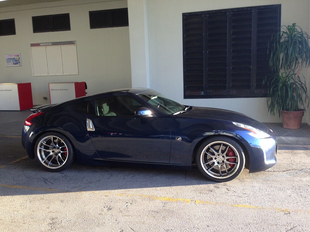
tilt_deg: -7.4
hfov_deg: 55.4
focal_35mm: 33
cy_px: 116
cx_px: 155
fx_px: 296
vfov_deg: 42.9
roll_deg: +2.3
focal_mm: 4.12
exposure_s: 1/60
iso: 64
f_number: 2.4
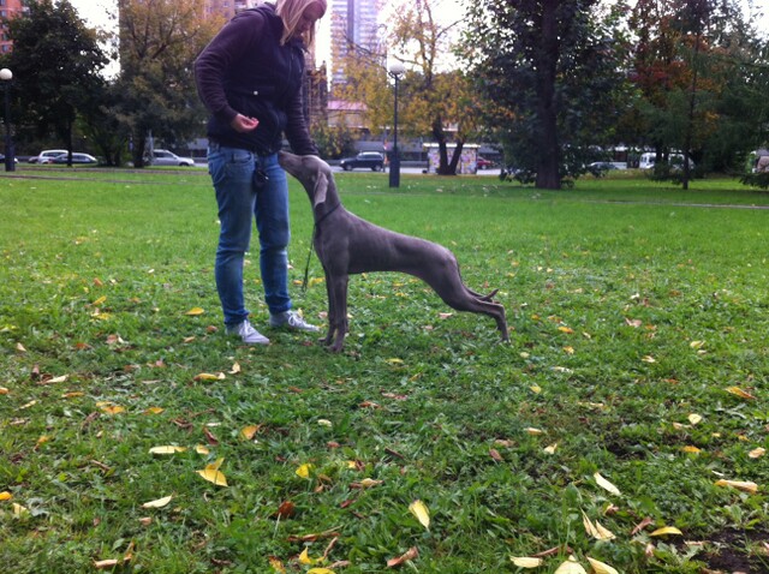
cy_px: 287
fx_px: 776
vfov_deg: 40.6
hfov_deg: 52.7
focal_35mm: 35
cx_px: 384
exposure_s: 1/175
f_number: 2.8
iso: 80
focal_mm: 3.85
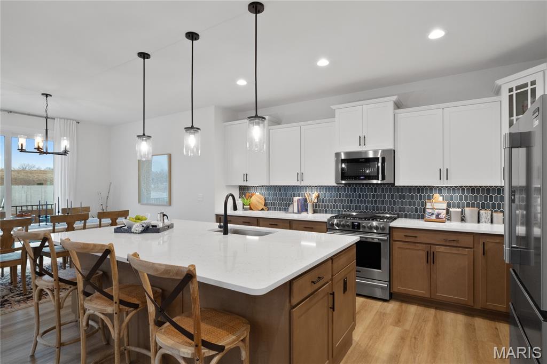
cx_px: 274
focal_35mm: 18
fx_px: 273
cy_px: 182
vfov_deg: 67.3
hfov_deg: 90.0
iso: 400
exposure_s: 1/13
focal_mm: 9
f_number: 8
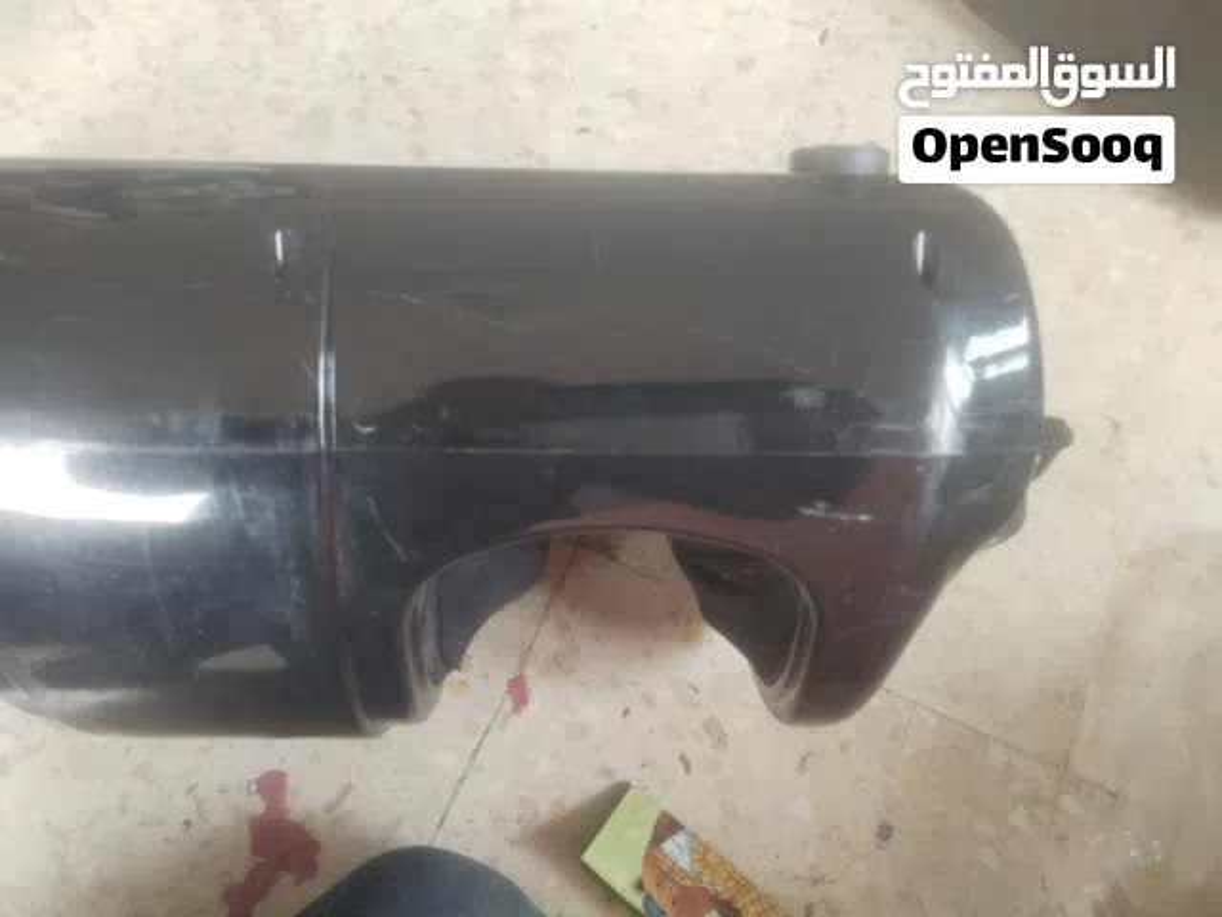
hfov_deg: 67.3
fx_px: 918
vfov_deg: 53.1
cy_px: 458
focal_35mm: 26
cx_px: 611
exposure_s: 1/33.3
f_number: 1.8
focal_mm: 4.75
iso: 279
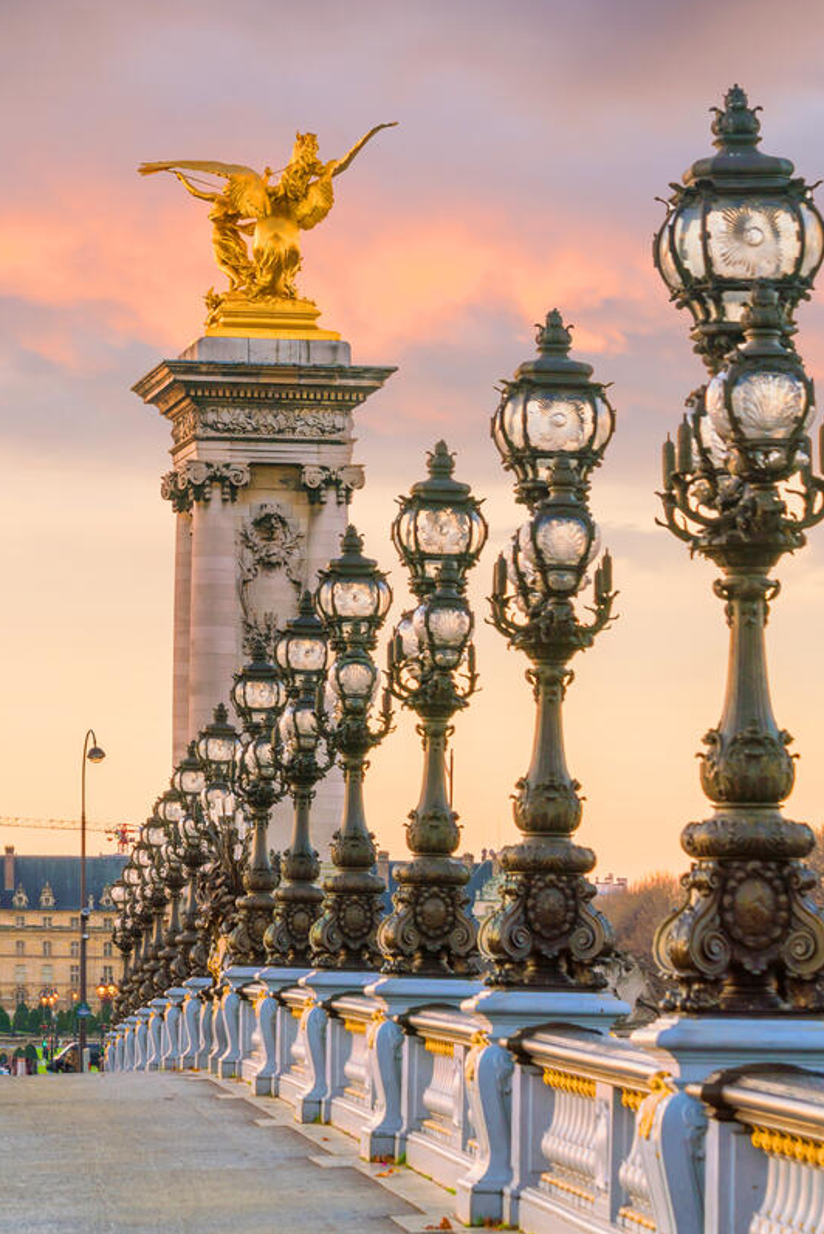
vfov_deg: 13.0
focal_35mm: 158
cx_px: 9
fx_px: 5420
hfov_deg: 8.6
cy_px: 616
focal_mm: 105
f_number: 13
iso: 100
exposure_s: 1/10
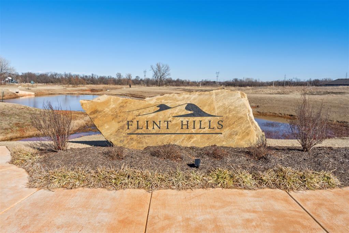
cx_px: 174
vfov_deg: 53.1
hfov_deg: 73.7
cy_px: 116
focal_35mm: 24
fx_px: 233
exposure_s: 1/2000
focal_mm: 24
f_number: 10
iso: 200
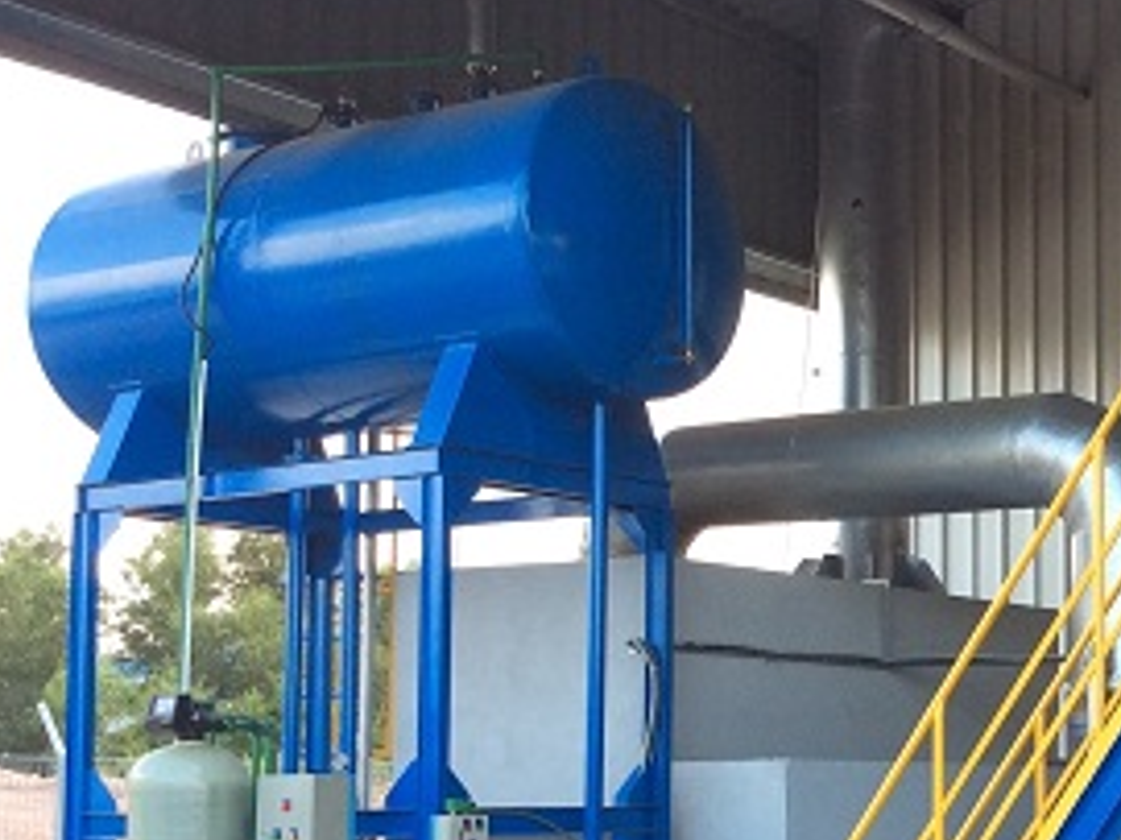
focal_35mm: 73
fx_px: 2363
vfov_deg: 20.0
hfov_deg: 25.2
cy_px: 596
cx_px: 1150
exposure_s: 1/120
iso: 40
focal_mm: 3.3
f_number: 2.4
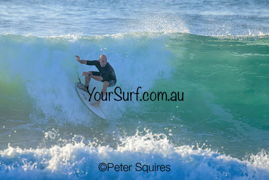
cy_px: 61
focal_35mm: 1093
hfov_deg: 1.9
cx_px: 107
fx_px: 8172
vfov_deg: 1.3
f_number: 11
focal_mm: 800
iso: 1100
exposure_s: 1/1600
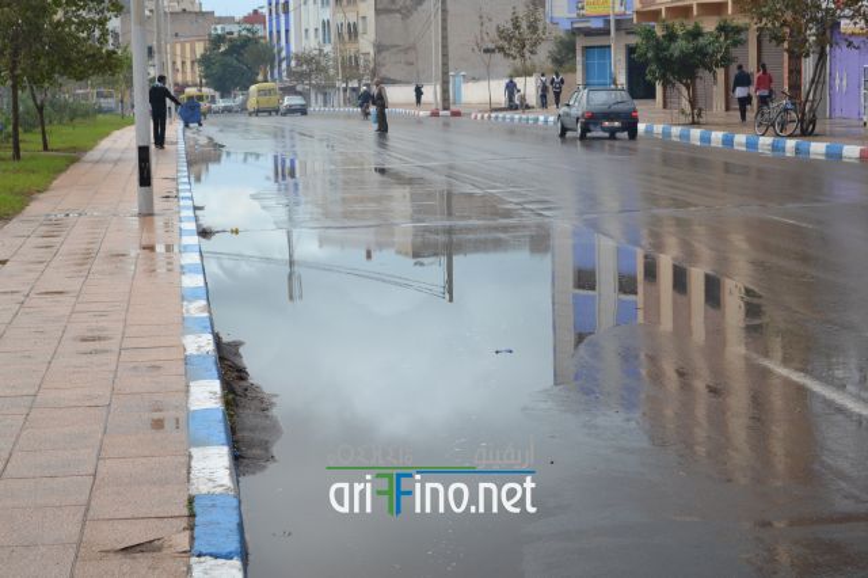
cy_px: 289
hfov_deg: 24.6
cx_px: 434
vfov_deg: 16.5
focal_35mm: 82
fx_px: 1988
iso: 250
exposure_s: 1/125
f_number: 5.6
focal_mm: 55
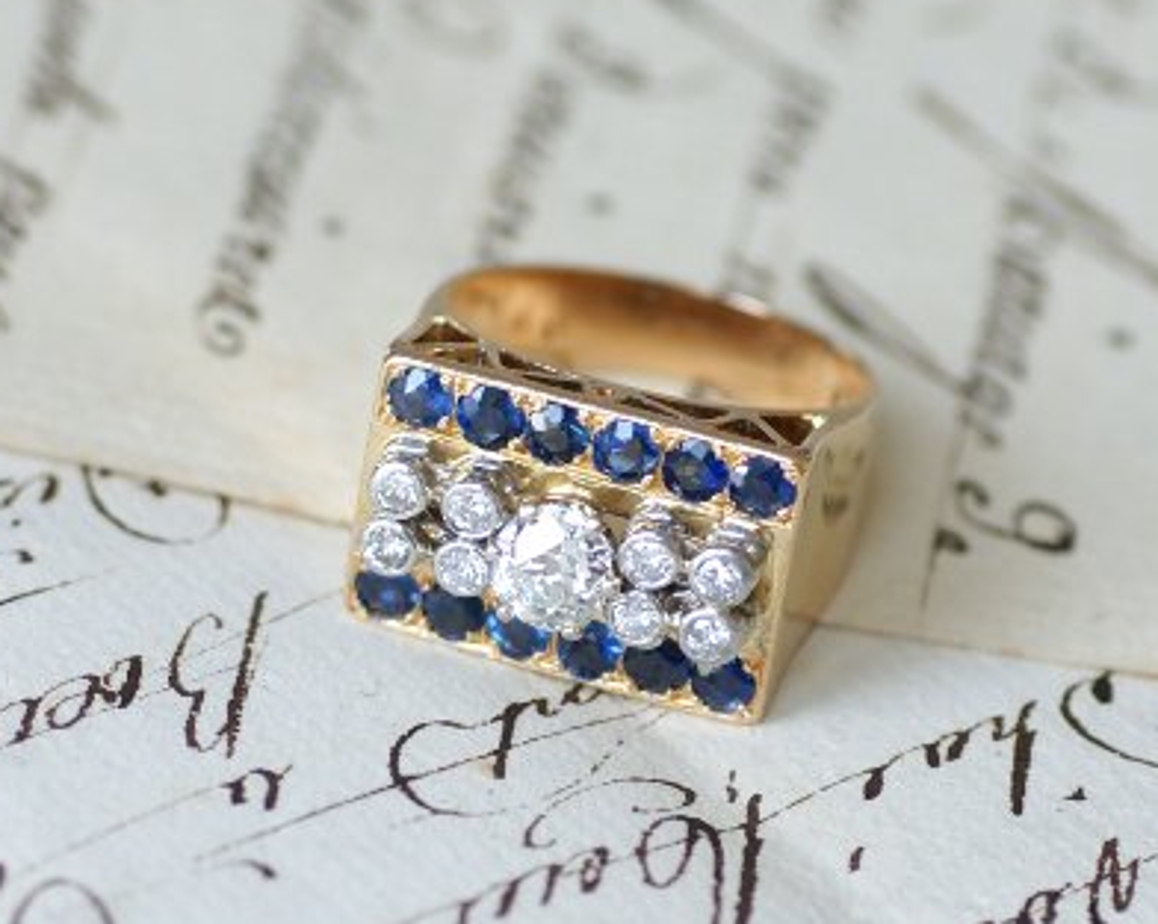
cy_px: 552
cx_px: 576
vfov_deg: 5.1
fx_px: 10343
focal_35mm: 302
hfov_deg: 6.4
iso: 200
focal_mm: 70
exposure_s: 1/125
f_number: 3.5
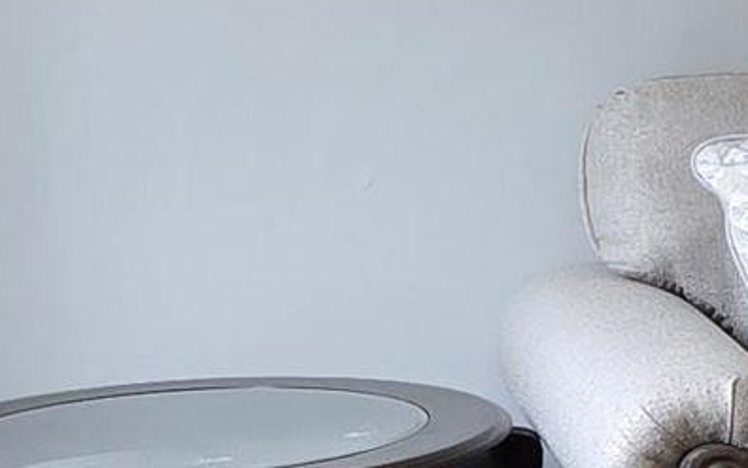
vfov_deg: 6.9
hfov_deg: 9.6
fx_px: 3855
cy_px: 440
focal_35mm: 189
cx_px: 1891
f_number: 1.8
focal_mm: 5.4
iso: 64
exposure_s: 1/120
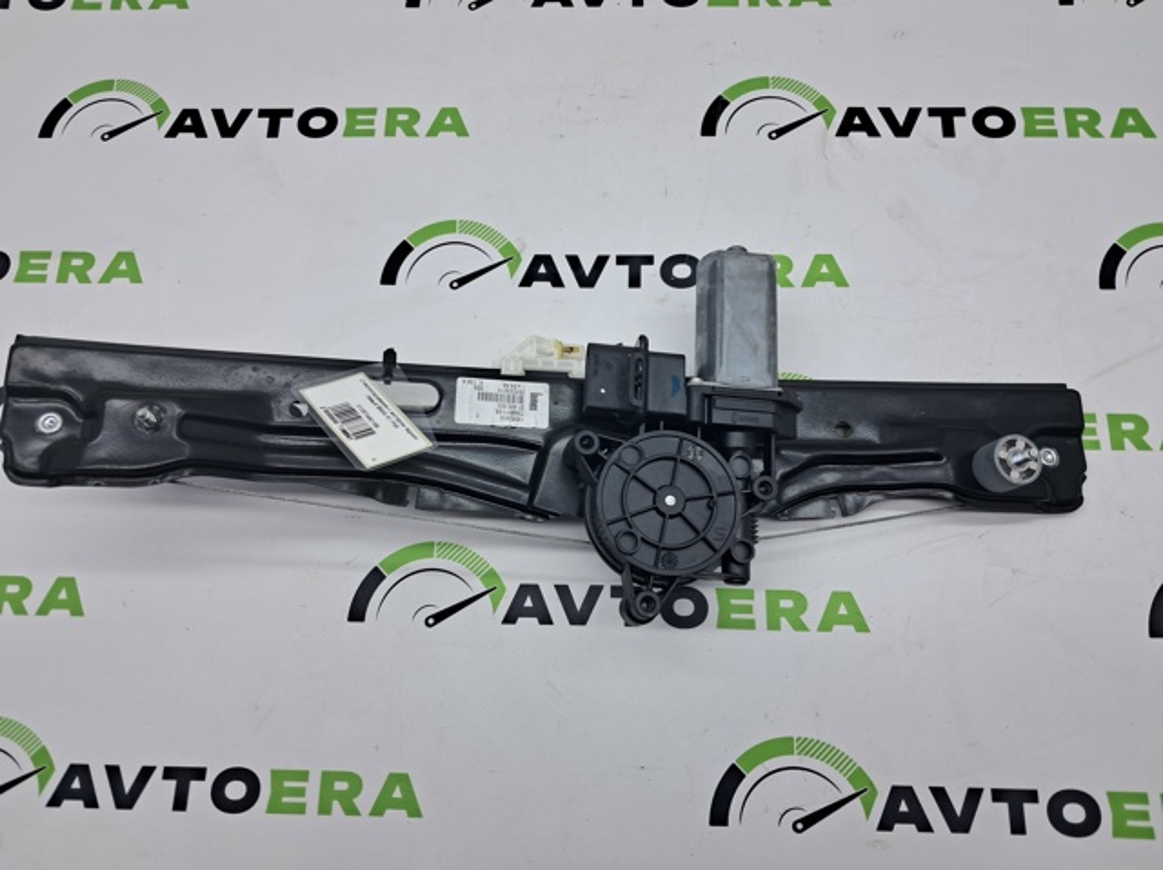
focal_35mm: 27
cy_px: 435
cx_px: 582
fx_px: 906
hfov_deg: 65.4
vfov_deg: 51.3
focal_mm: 4
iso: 50
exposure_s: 1/120
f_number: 1.8
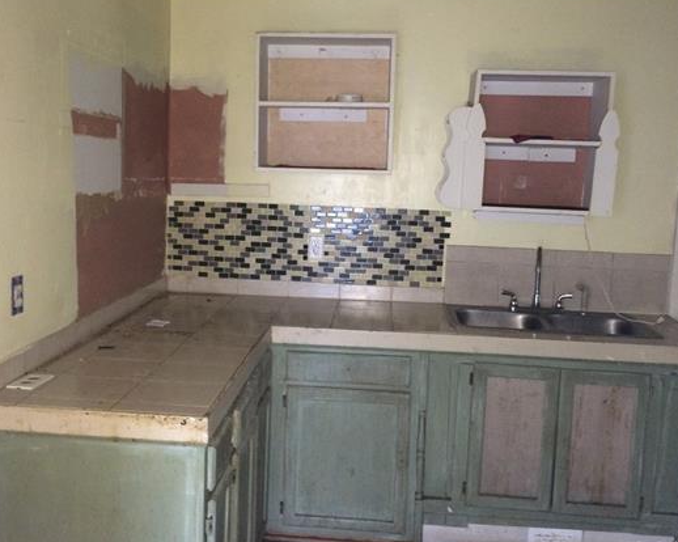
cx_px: 310
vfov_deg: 42.1
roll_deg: -2.2
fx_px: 702
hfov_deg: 51.5
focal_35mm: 35
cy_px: 240
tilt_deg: -8.9
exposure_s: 1/16
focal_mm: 4.15
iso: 200
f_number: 2.2
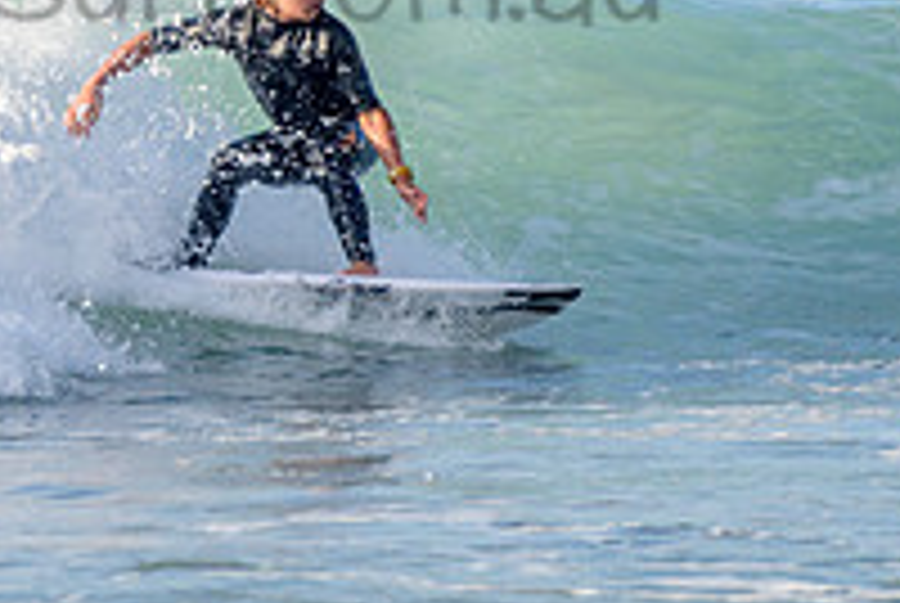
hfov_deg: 1.2
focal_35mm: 1774
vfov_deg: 0.8
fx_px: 44415
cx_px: 216
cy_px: -62
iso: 250
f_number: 5.6
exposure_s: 1/1250
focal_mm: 500
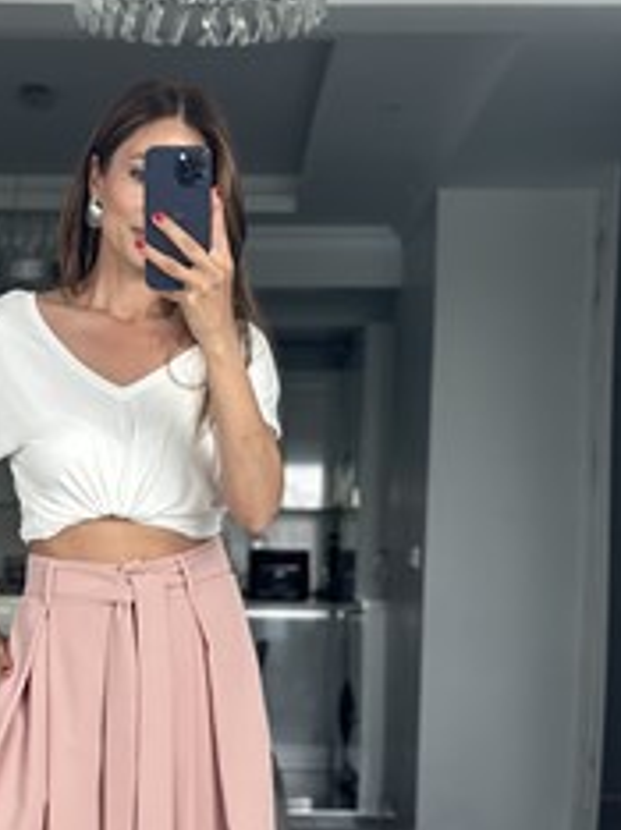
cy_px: 741
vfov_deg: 18.6
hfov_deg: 14.1
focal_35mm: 104
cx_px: 82
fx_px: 2492
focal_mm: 6.86
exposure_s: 1/60
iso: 200
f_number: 1.78
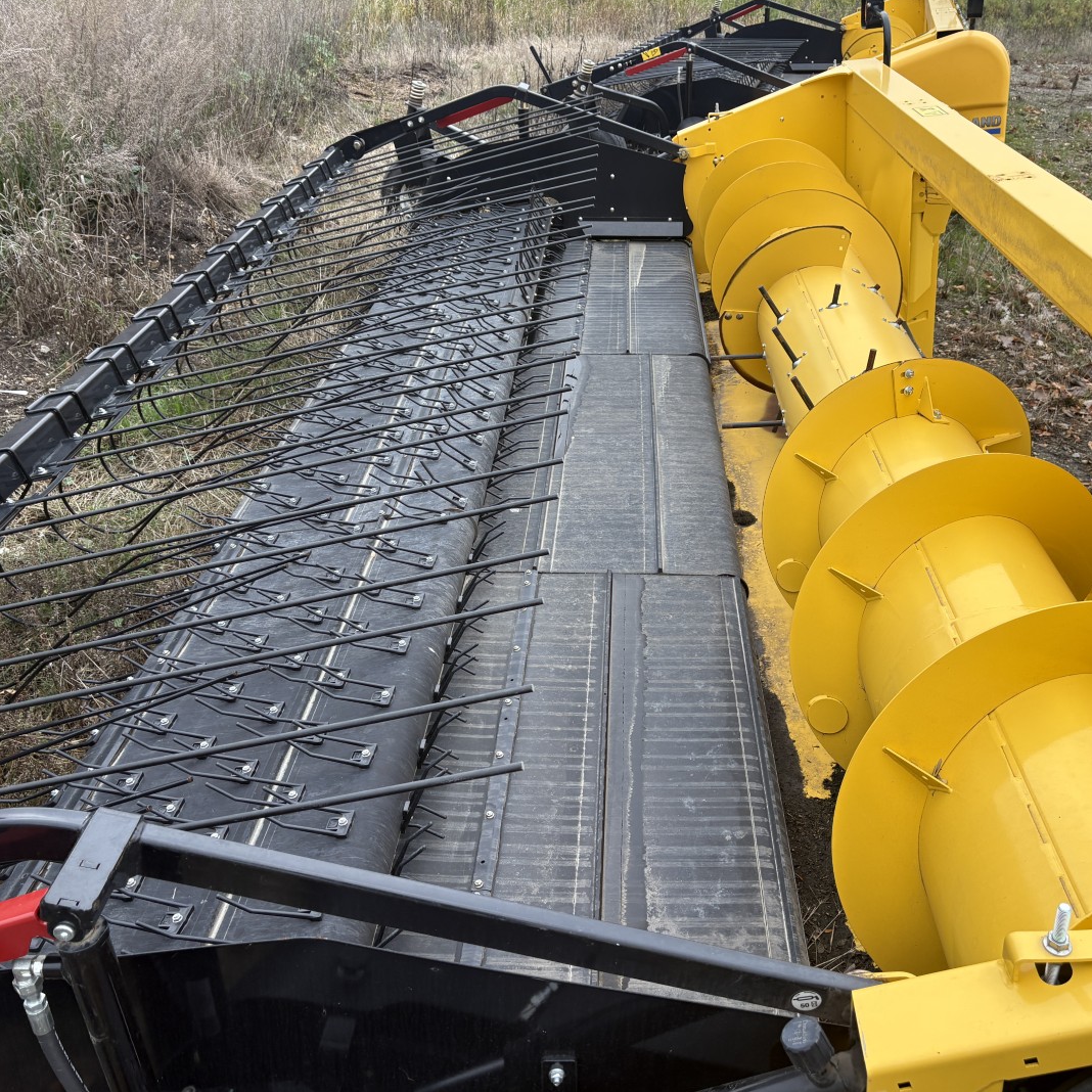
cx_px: 621
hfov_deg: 52.4
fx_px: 1106
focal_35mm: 31
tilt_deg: -31.5
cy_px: 549
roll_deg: -3.1
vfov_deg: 52.5
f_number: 1.6
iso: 32
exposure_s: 1/125
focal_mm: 5.96
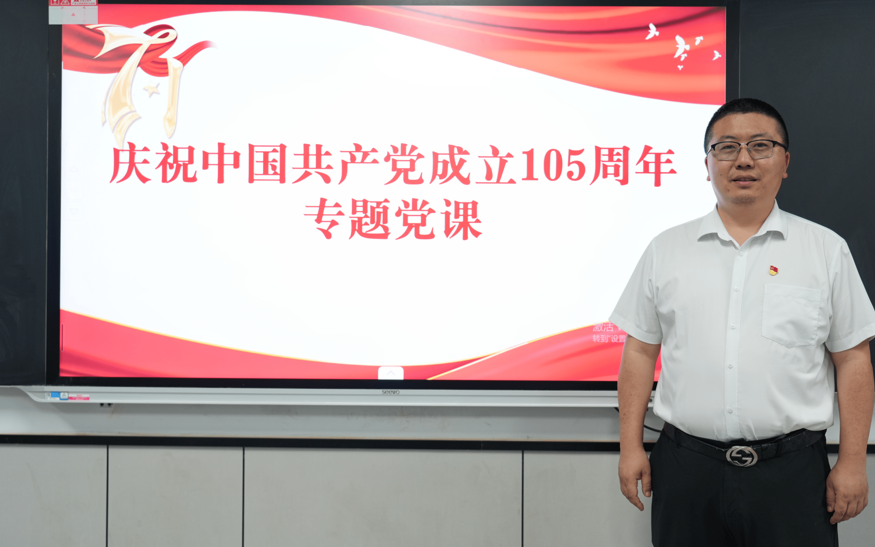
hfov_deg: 52.7
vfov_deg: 34.4
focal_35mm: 37
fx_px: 882
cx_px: 440
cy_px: 273
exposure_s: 1/100
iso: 1000
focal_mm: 36
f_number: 4
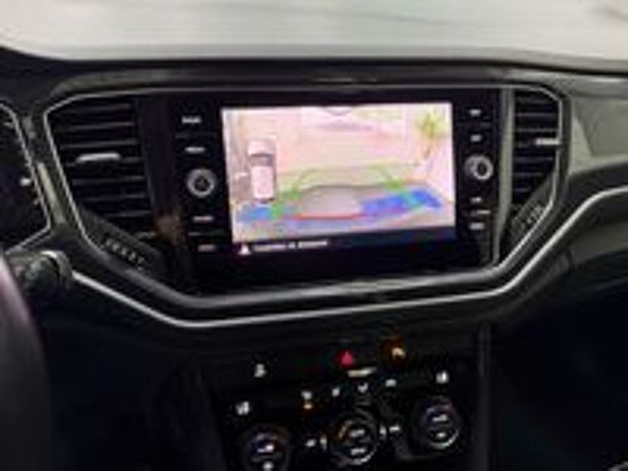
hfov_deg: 71.6
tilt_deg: -31.1
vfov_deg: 56.8
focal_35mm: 24
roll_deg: -2.6
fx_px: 435
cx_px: 314
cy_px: 236
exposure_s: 1/60
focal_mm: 6.76
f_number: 1.78
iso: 500
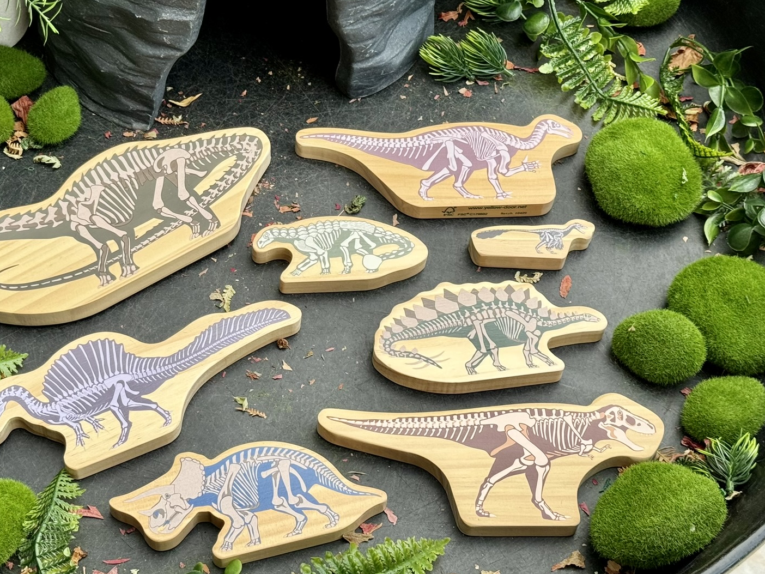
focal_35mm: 70
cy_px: 221
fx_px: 1547
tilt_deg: -57.8
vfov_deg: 21.0
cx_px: 269
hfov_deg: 27.6
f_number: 1.78
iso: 80
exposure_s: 1/121
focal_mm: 6.76
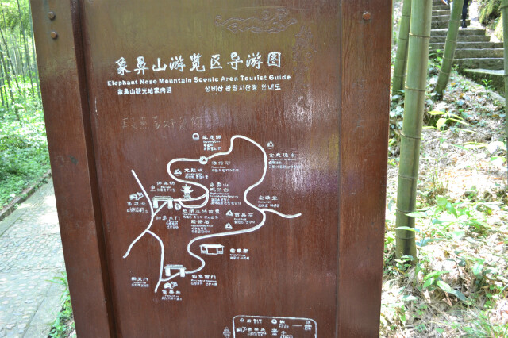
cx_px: 254
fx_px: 423
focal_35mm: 30
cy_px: 169
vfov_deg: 43.6
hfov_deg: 62.0
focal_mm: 20
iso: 400
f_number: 4
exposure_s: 1/60
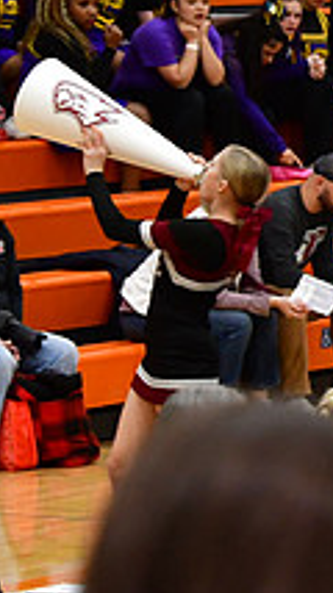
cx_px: 802
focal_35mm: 298
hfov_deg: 4.0
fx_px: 4689
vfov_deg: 7.2
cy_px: 140
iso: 4000
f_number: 4
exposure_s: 1/500
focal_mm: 70
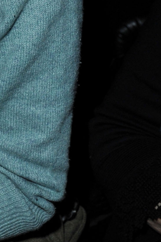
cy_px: 5
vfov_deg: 19.7
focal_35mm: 101
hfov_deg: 12.5
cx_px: -115
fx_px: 678
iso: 1000
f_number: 5.6
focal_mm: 28
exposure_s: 1/125
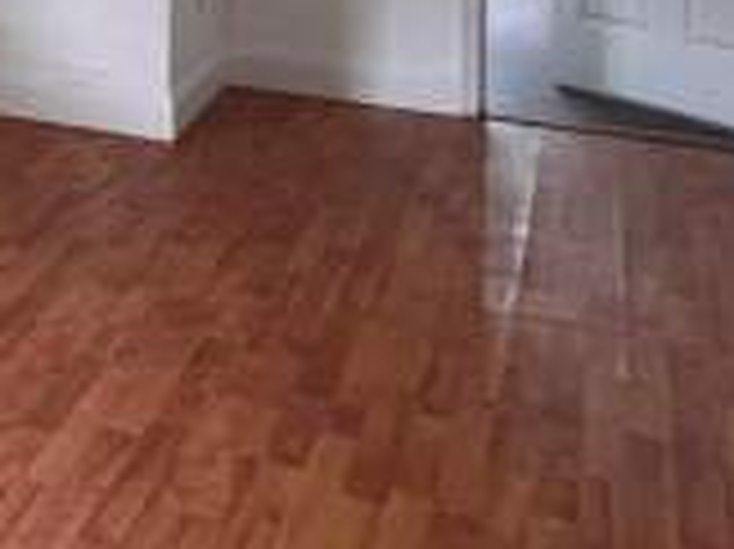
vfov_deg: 20.0
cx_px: -396
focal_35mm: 64
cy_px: -256
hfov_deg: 23.5
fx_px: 1356
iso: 250
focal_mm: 1.57
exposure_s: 1/60
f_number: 1.8
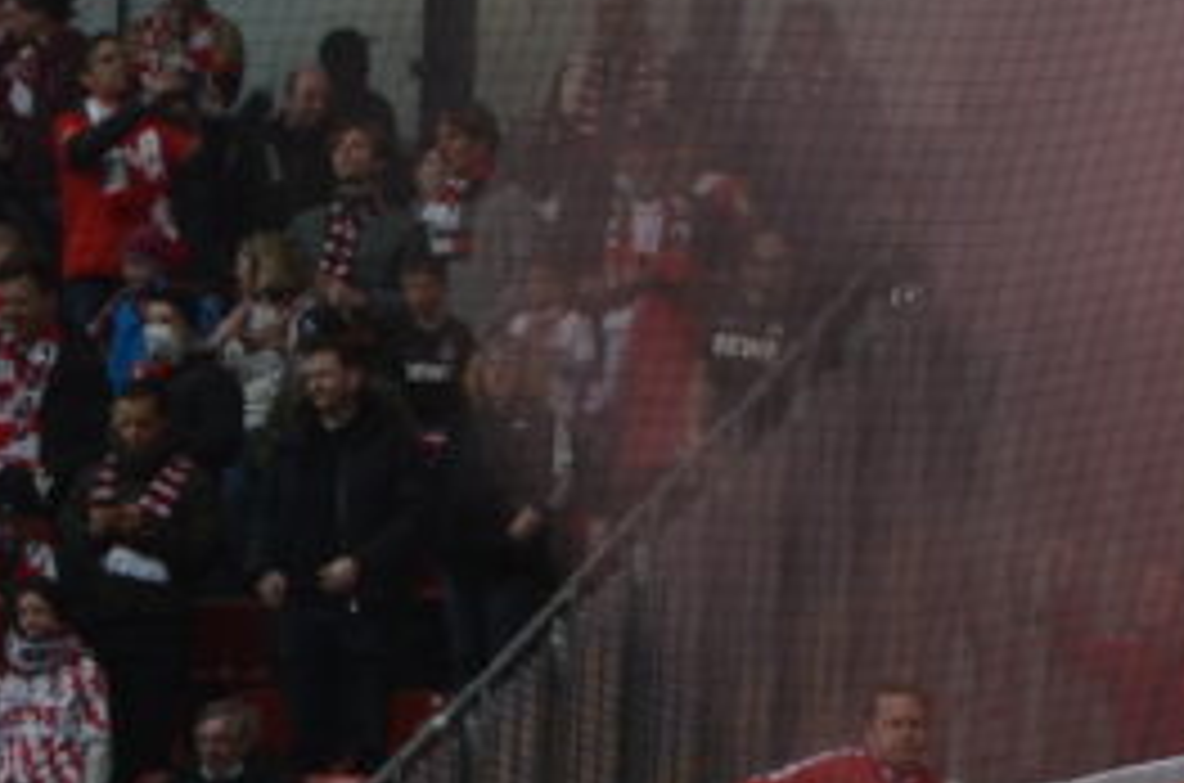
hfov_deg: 4.5
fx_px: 14994
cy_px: 945
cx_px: 2044
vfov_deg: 3.0
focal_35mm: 457
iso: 200
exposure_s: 1/250
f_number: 8
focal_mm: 50
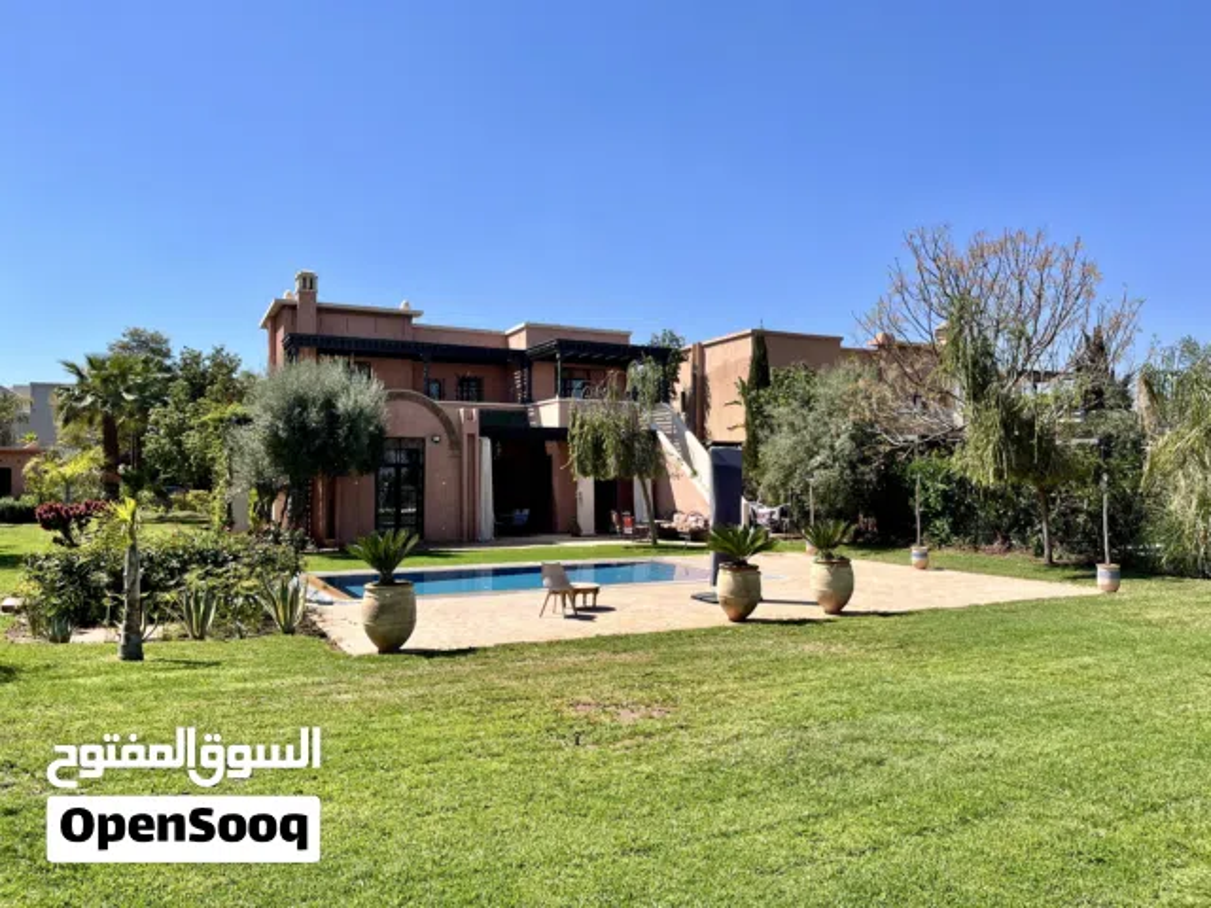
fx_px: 910
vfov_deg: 53.1
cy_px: 454
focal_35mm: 26
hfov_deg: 67.3
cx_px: 606
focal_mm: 5.1
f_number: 1.6
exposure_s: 1/3413
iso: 50
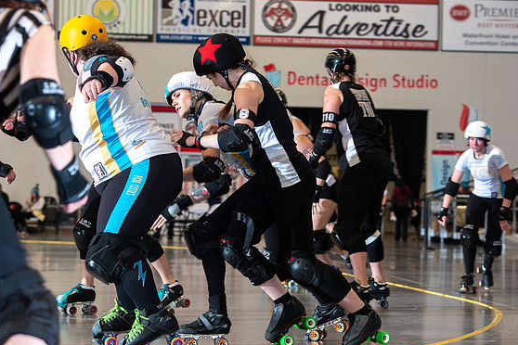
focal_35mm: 104
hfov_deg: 19.6
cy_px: 178
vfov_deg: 13.2
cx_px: 257
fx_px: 1496
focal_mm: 100
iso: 500
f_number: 5.6
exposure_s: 1/160
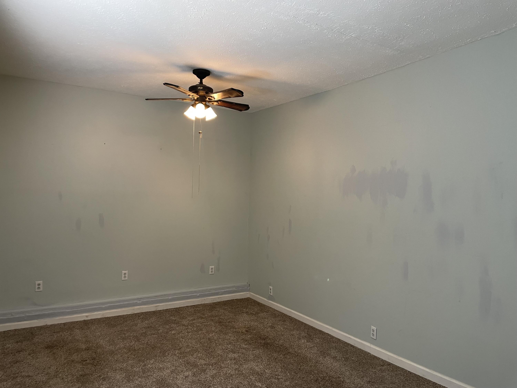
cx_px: 258
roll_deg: -1.4
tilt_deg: +0.3
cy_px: 194
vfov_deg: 53.1
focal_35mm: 26
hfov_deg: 67.3
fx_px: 388
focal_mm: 4.2
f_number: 1.6
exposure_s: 1/60
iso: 100
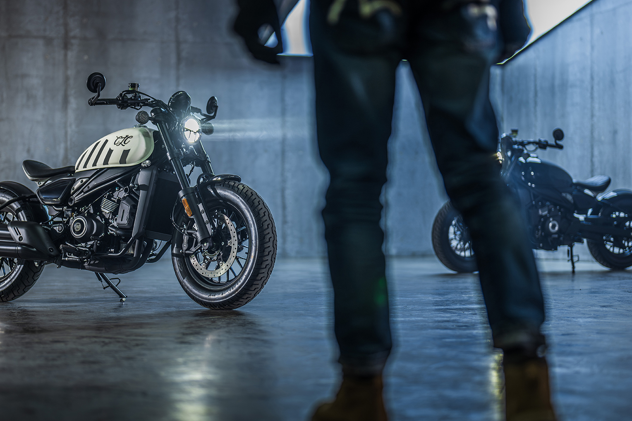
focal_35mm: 67
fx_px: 1176
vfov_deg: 20.3
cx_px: 291
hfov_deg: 30.1
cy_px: 211
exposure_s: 1/50
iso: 50
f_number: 1.3
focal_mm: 50
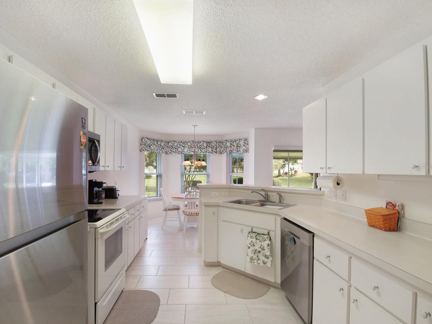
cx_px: 197
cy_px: 166
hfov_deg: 90.8
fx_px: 212
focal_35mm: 17
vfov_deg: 74.7
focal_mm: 10
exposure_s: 1/15
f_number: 9
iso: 250
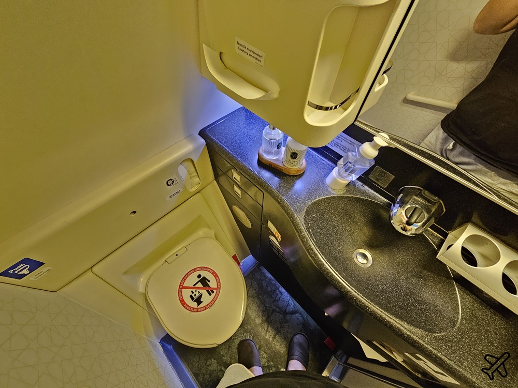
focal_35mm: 13
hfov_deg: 106.2
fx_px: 195
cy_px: 194
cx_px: 259
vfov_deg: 89.9
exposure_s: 1/24
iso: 1250
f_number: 2.2
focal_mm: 2.2
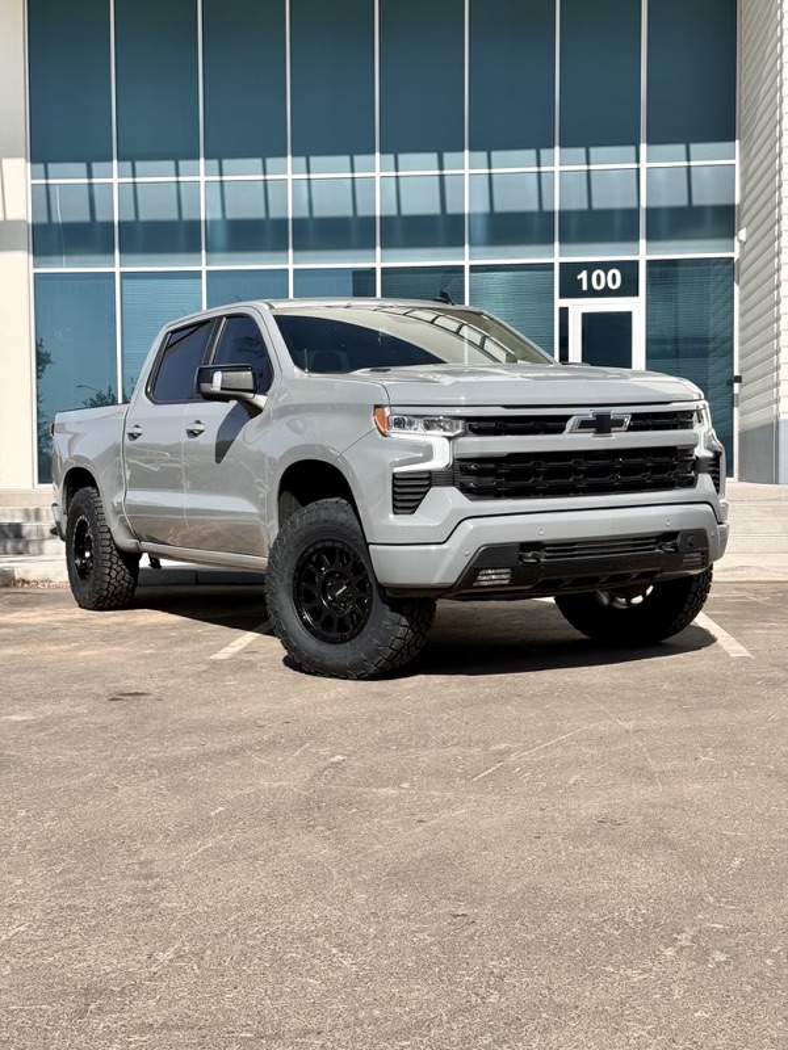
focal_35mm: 48
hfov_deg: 30.3
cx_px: 394
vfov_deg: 39.7
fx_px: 1457
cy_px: 525
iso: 64
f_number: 1.78
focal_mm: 6.76
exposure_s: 1/5208
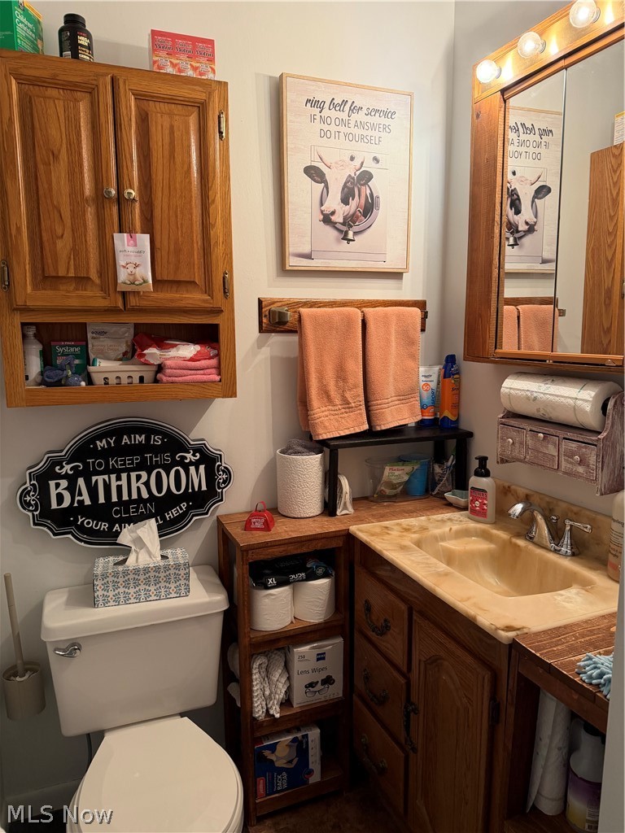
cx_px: 312
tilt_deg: -9.2
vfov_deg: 71.6
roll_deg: -0.1
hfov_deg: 56.8
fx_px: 578
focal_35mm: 24
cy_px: 416
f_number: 1.78
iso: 200
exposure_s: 1/60
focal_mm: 6.76
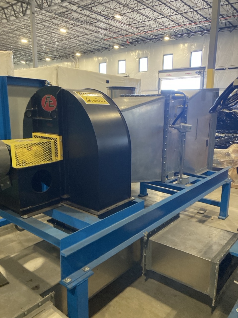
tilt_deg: -9.2
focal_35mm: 28
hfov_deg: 49.7
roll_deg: -1.5
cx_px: 119
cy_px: 159
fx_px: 257
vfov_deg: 63.4
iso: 250
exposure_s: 1/60
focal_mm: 3.99
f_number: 1.8
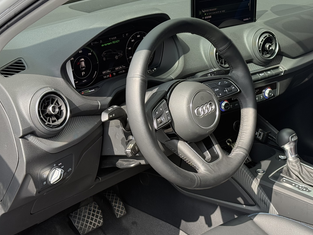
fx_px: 615
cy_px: 101
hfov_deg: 28.4
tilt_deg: -21.9
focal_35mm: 68
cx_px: 205
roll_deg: -0.5
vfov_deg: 21.6
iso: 100
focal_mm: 6.76
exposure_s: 1/951
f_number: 1.78
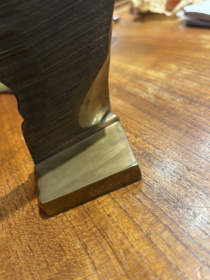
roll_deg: +17.9
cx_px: 105
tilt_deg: -37.9
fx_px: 210
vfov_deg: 67.3
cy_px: 140
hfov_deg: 53.1
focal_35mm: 26
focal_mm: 5.7
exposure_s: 1/100
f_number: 1.5
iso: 100
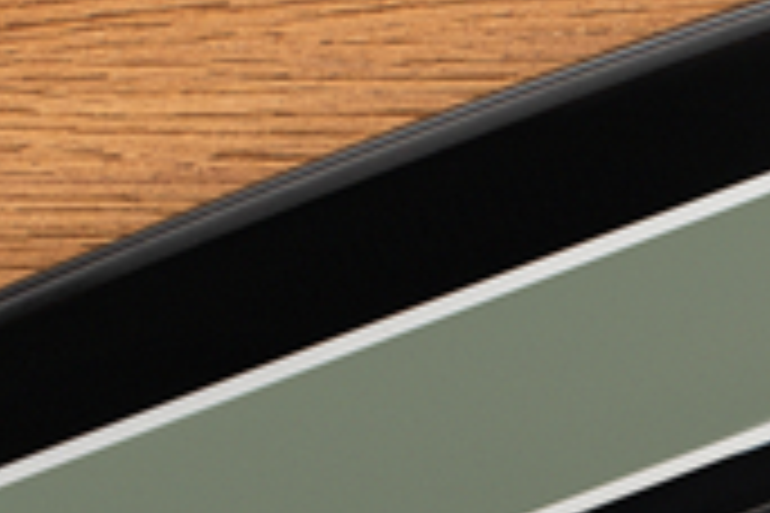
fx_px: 6245
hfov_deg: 6.7
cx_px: 1754
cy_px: 821
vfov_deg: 4.7
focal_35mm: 292
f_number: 9
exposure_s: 1/160
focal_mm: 50
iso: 200
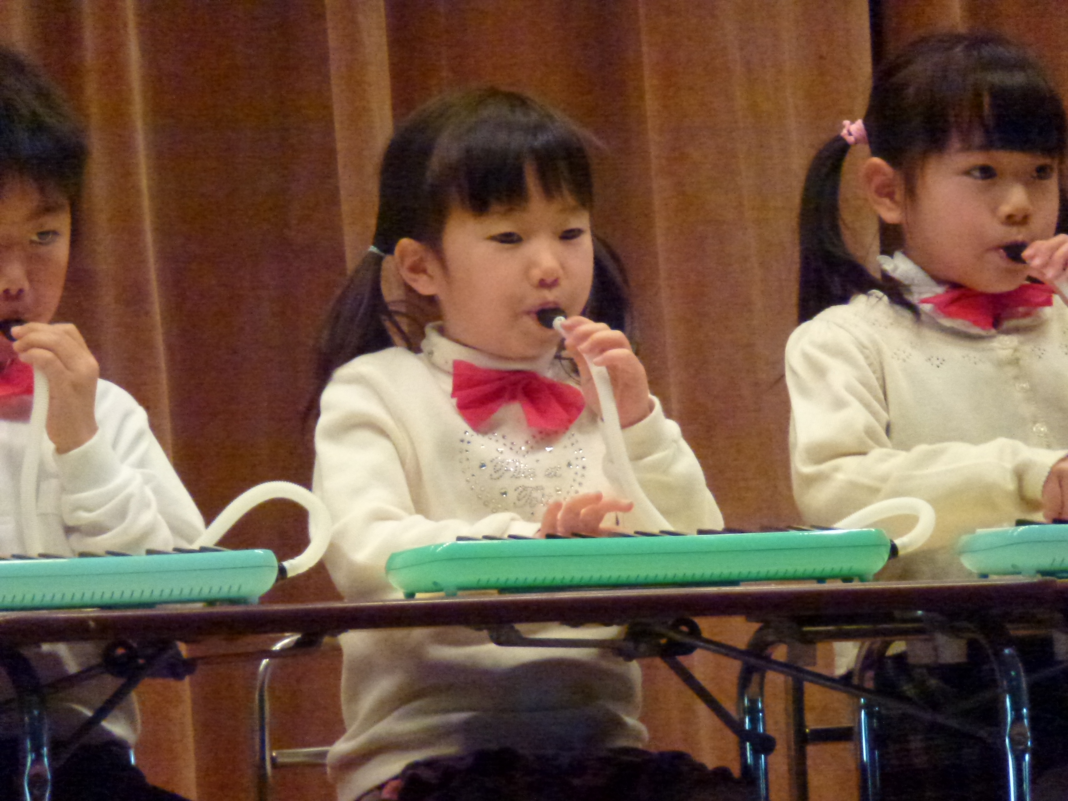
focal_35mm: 384
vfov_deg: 3.9
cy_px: 400
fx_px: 11847
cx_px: 534
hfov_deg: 5.2
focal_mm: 68.8
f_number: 5.9
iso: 1600
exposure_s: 1/100
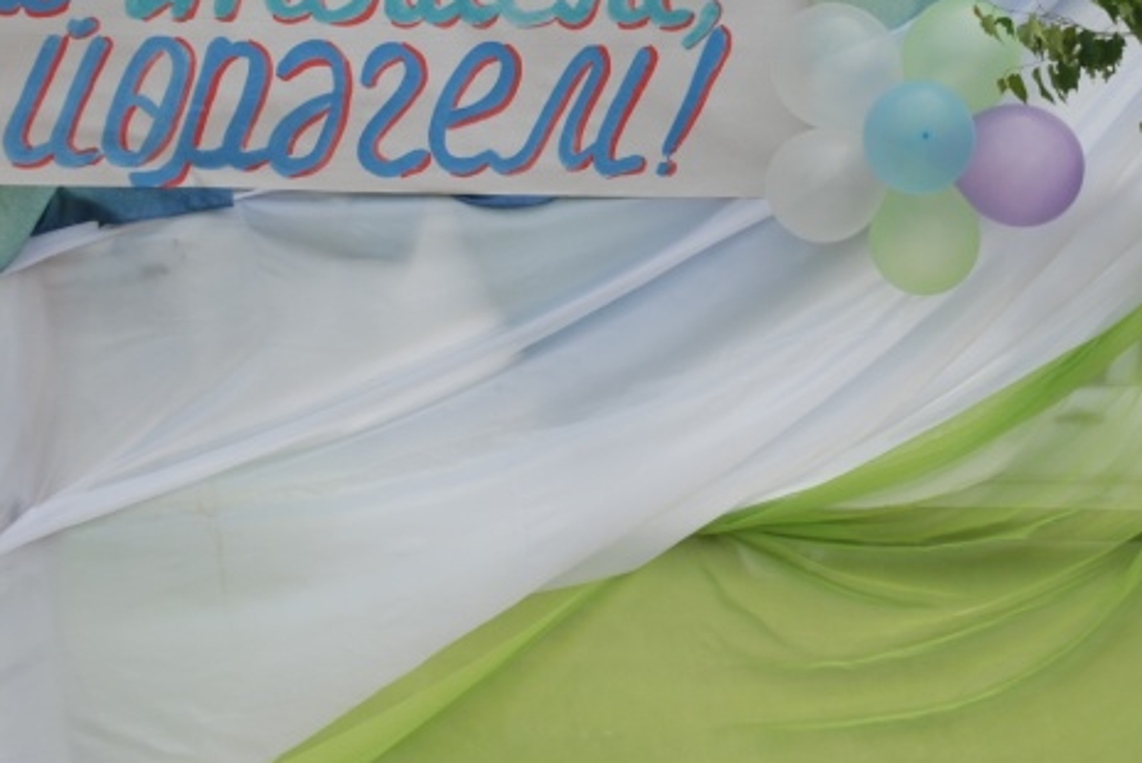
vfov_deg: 7.5
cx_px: 903
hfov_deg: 11.2
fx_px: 5780
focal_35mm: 182
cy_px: 156
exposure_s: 1/250
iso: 100
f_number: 8
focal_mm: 55
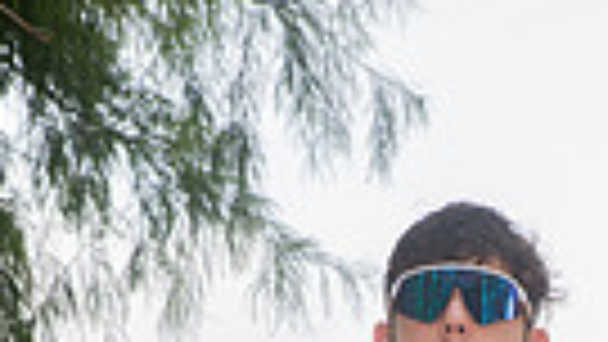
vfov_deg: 5.6
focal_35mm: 203
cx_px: 482
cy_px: 990
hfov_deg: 10.6
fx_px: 3273
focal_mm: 58
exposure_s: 1/250
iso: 250
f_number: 7.1
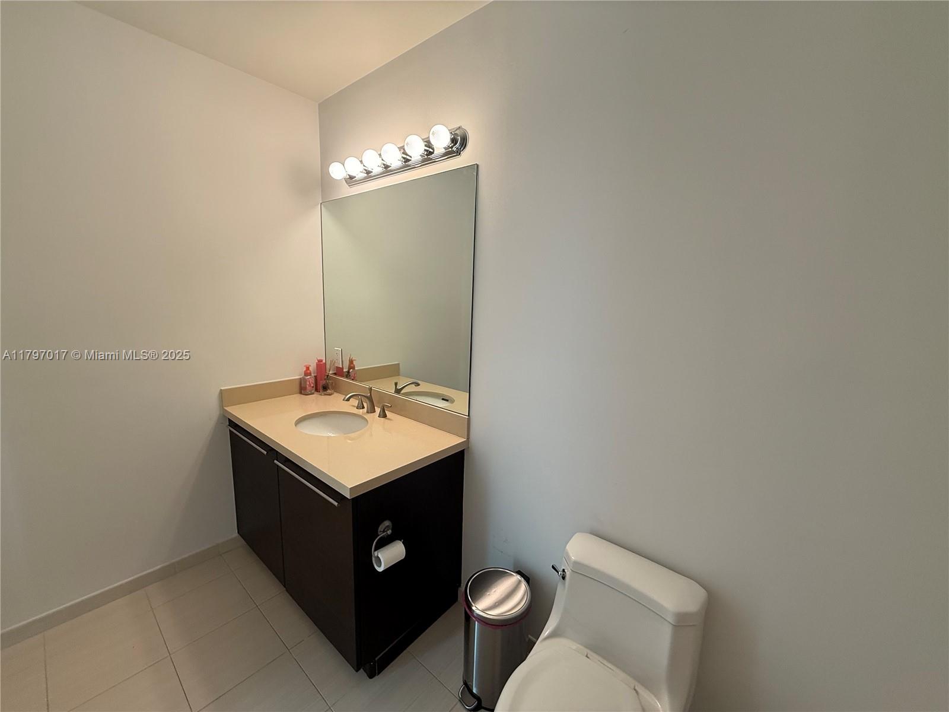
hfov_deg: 102.1
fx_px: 384
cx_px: 474
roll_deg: -2.0
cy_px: 356
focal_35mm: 14
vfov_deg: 85.7
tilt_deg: -9.1
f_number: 2.2
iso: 80
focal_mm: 2.22
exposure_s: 1/120
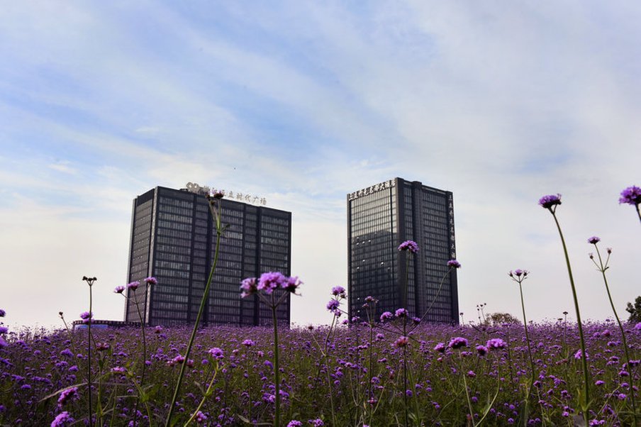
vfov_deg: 38.3
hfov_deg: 55.1
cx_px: 320
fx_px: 614
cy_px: 214
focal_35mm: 34
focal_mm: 23
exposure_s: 1/1000
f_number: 16
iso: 1600
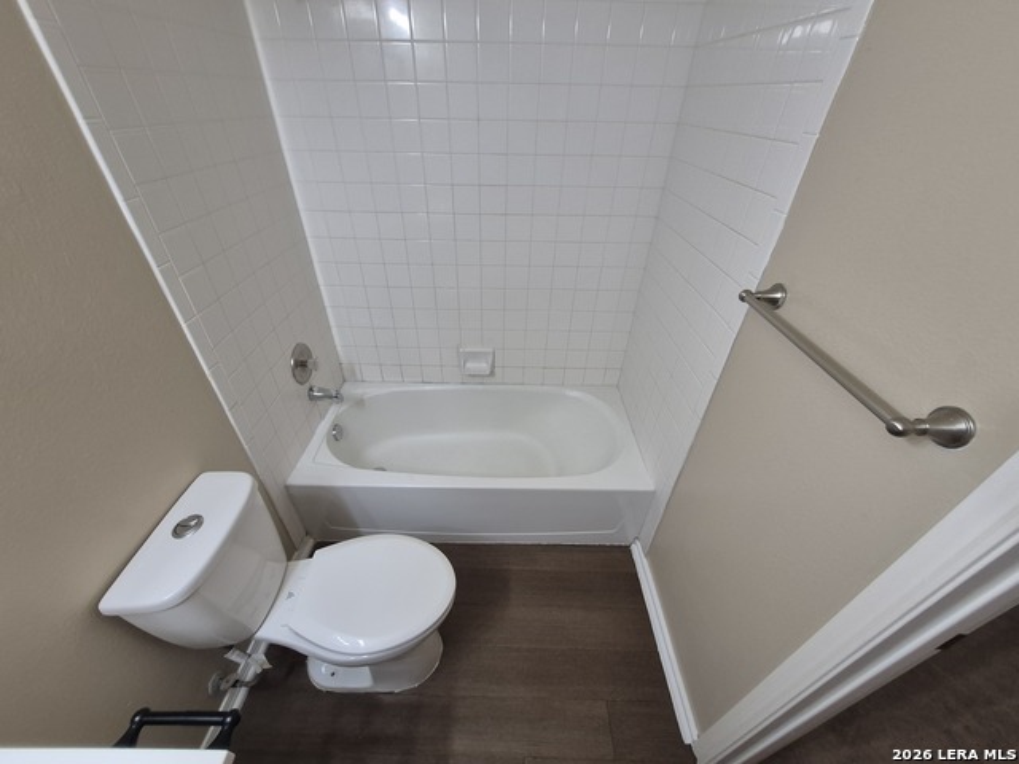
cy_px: 382
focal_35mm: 13
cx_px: 510
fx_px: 383
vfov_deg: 89.9
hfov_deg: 106.2
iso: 125
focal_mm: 1.74
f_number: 2.2
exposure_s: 1/60
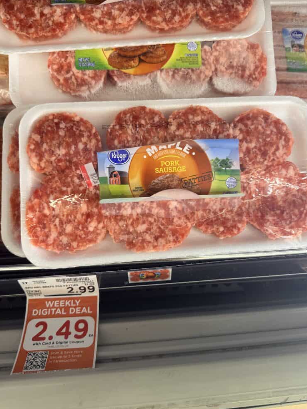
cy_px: 204
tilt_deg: -80.3
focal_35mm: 25
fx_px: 296
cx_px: 159
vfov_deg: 69.4
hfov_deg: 54.9
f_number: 1.78
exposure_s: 1/63
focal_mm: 6.76
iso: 80
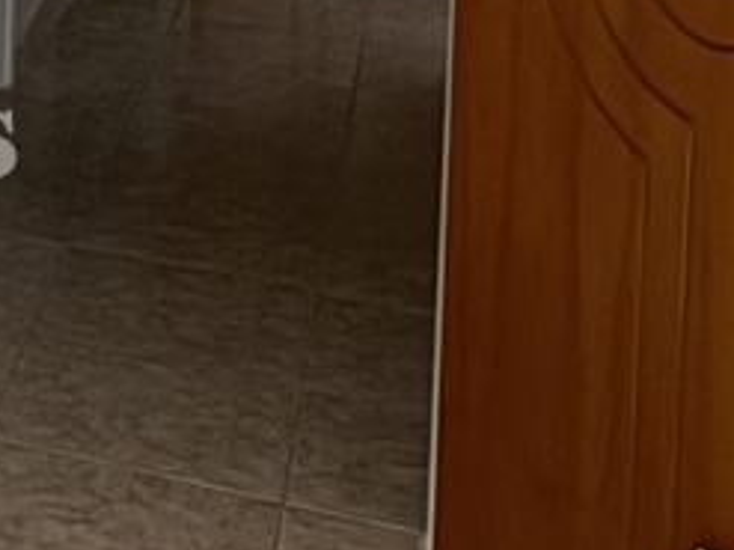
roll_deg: -0.7
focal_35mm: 109
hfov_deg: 14.8
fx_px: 2310
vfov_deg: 12.2
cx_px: -737
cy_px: -511
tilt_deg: -4.1
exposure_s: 1/40
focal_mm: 2.22
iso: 250
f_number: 2.2
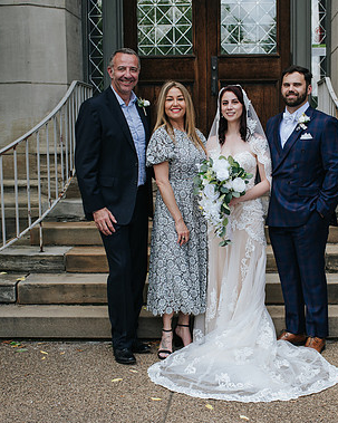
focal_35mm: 58
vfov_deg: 32.4
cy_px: 240
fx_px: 726
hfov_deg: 26.1
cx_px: 215
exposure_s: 1/400
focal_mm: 35
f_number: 3.5
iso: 180
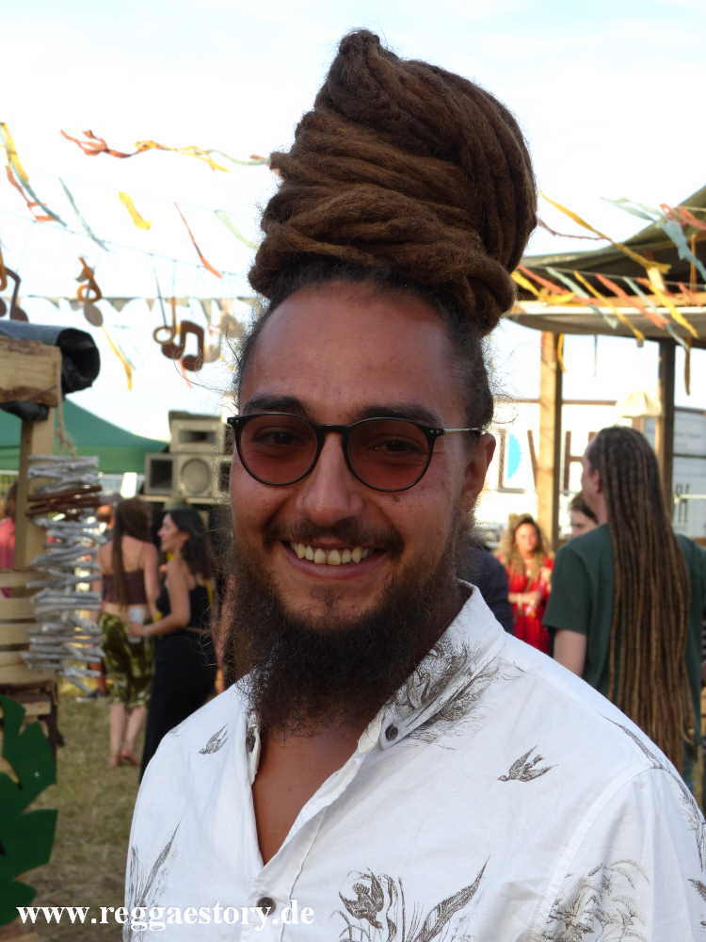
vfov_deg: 25.0
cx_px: 353
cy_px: 471
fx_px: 2121
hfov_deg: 18.9
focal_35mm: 78
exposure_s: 1/320
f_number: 4
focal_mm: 14
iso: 100
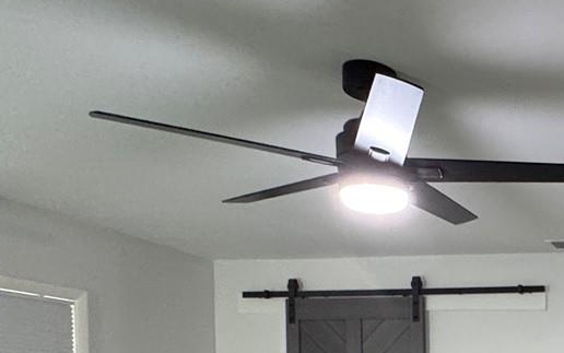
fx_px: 707
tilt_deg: -2.1
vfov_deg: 24.9
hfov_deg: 35.4
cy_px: 437
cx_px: 656
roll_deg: +0.3
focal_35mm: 46
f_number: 2.2
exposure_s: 1/60
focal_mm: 2.22
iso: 640
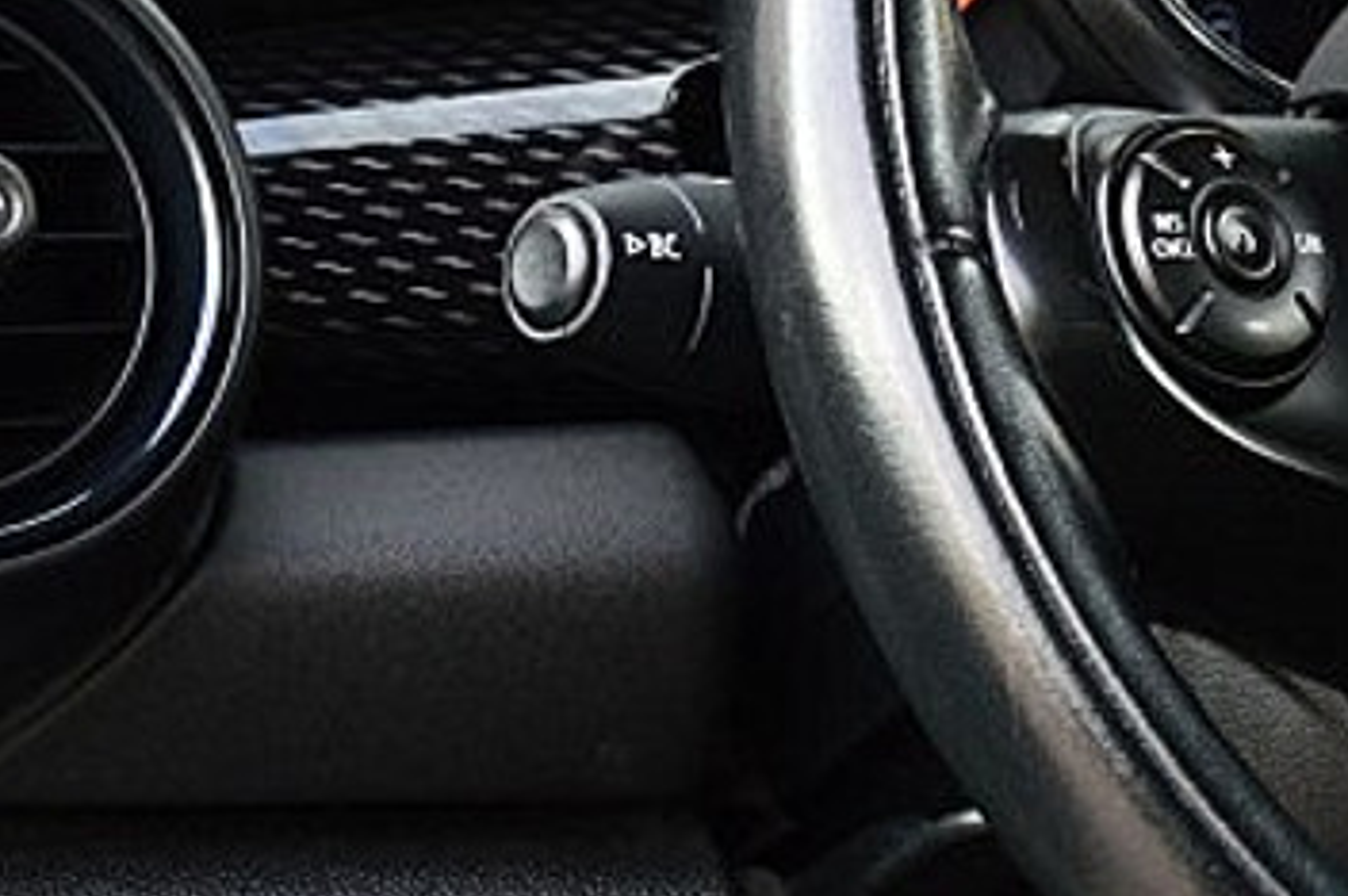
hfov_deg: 12.8
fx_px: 5573
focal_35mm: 149
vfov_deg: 9.2
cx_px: 2271
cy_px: 146
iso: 800
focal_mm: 25
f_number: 7.1
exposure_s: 1/60
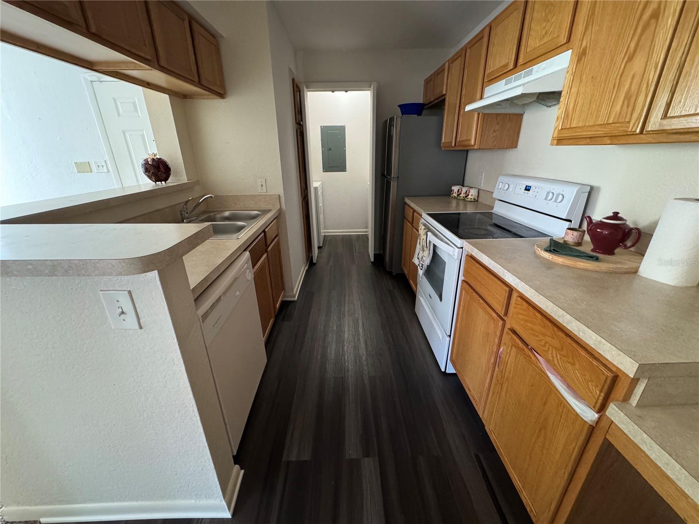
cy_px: 262
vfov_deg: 85.7
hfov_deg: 102.1
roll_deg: +1.4
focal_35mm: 14
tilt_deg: -22.0
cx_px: 350
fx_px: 283
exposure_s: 1/60
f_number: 2.2
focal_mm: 2.22
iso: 1000
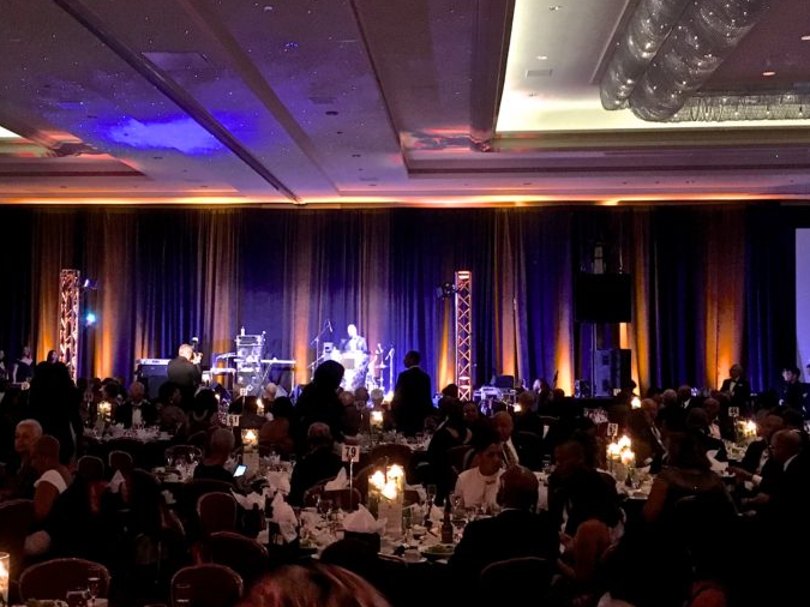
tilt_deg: +3.3
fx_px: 1029
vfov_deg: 32.9
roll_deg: -0.5
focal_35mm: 44
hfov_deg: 42.7
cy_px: 292
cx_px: 318
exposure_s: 1/15
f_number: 2.2
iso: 400
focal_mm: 4.15
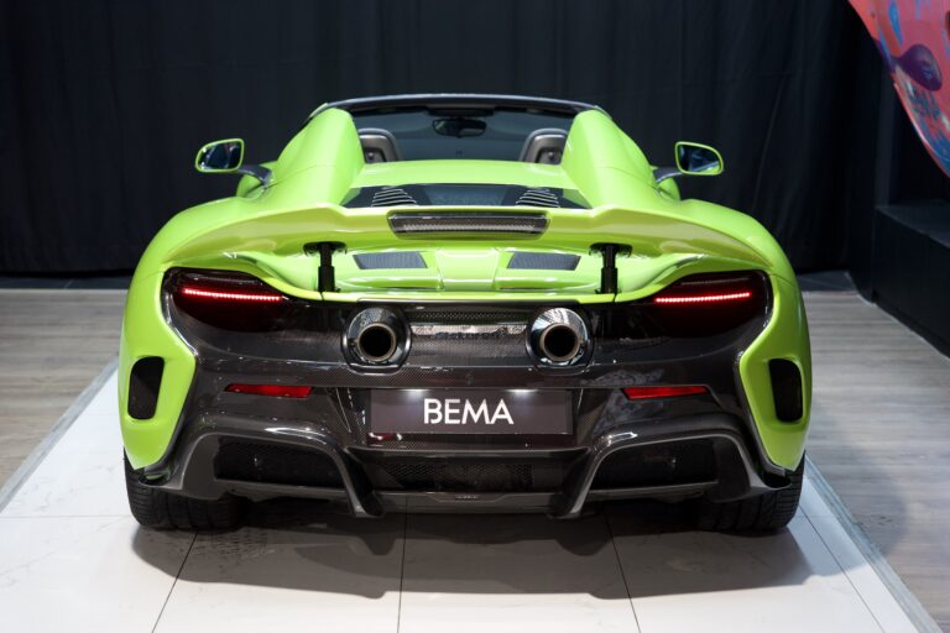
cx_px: 475
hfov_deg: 28.8
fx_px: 1847
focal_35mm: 70
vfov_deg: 19.5
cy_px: 316
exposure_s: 1/100
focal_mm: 70
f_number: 2.8
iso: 1600
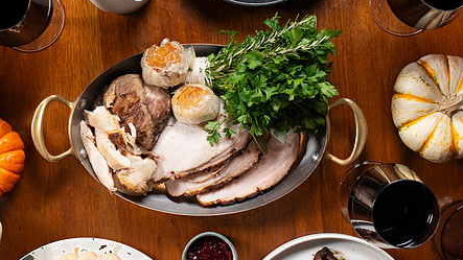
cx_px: 183
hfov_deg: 25.6
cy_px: 85
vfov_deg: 14.5
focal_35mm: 83
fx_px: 1019
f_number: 6.3
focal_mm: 50
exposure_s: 1/100
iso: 250
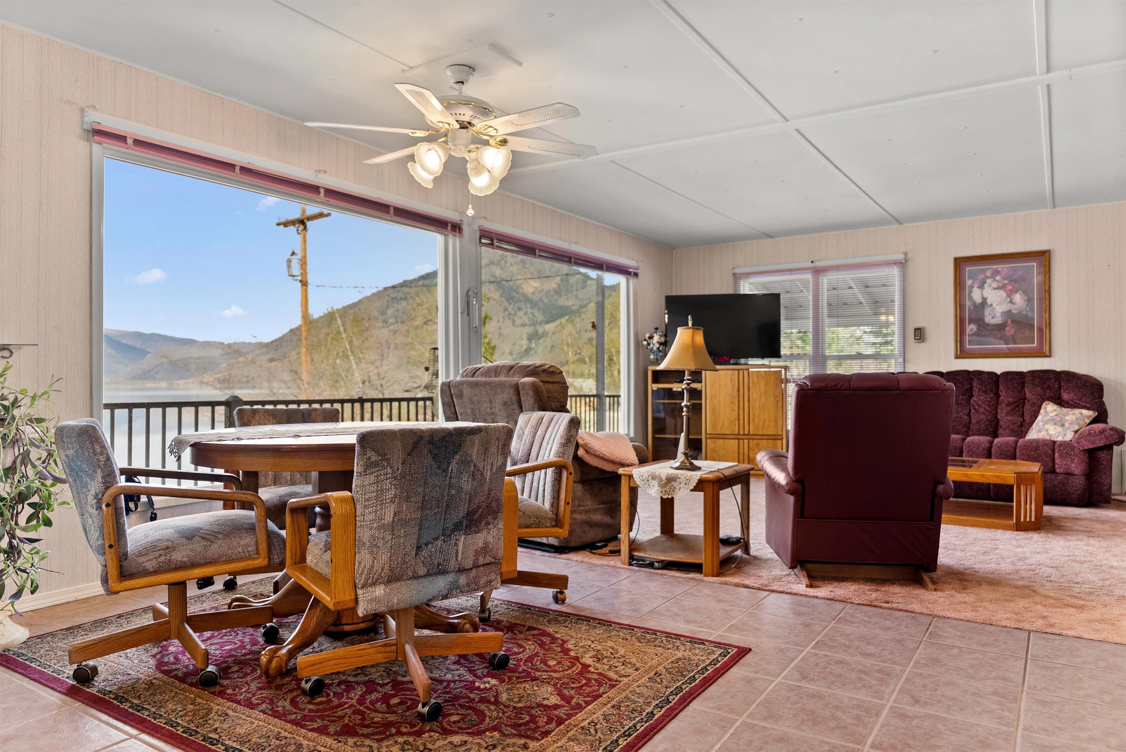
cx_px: 563
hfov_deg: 73.7
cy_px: 376
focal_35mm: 24
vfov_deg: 53.2
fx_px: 751
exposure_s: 1/6
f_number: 2.8
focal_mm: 24
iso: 250
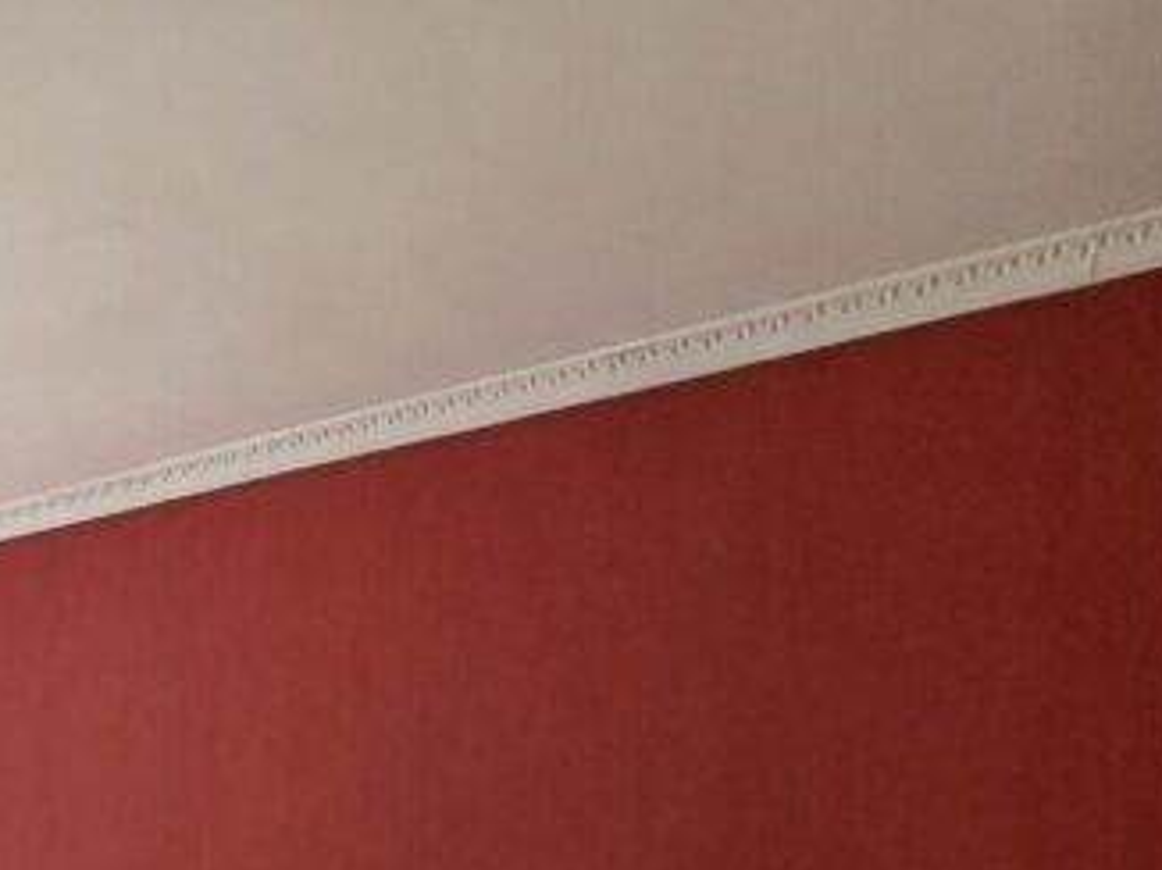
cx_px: -413
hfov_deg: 31.2
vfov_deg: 27.7
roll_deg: -0.2
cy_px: 1109
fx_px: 1476
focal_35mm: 44
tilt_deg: -5.8
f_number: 2.2
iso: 125
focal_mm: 2.22
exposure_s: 1/121
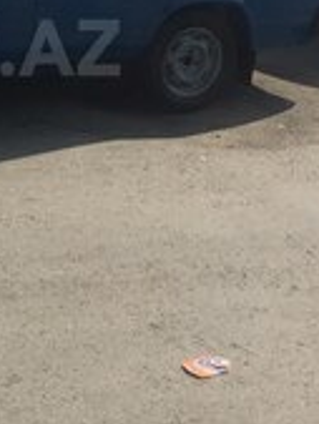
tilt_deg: -10.1
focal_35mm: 85
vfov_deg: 22.5
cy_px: 48
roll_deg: -0.9
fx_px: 1043
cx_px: -73
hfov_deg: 16.6
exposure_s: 1/2326
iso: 32
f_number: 2.2
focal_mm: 4.15
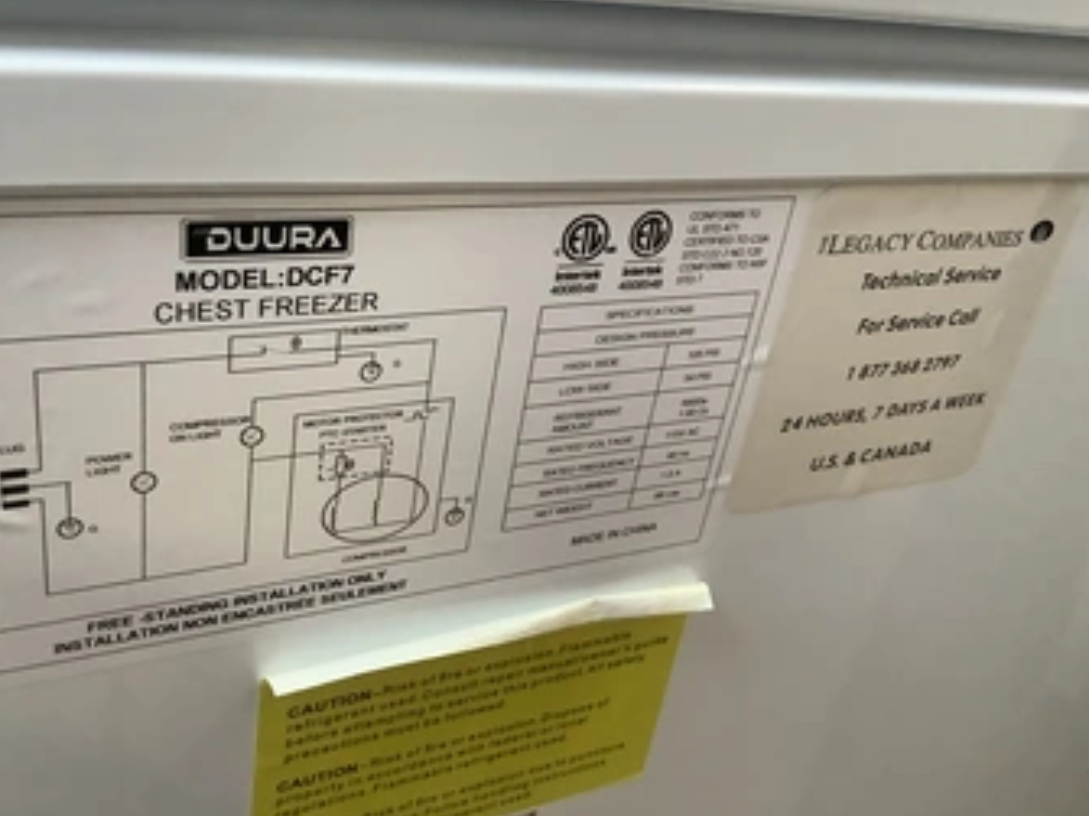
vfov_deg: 38.6
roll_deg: -10.2
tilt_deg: -31.9
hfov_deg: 50.2
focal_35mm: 37
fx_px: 1164
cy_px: 429
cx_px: 540
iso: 250
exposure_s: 1/60
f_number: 2.4
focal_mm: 3.3
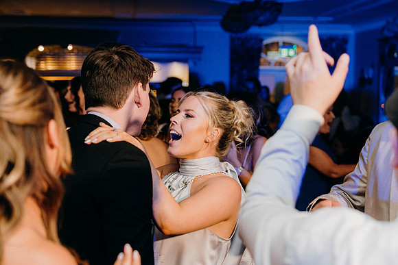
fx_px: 586
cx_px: 199
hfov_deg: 37.5
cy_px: 132
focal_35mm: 53
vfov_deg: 25.5
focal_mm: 53
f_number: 3.5
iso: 2500
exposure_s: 1/160
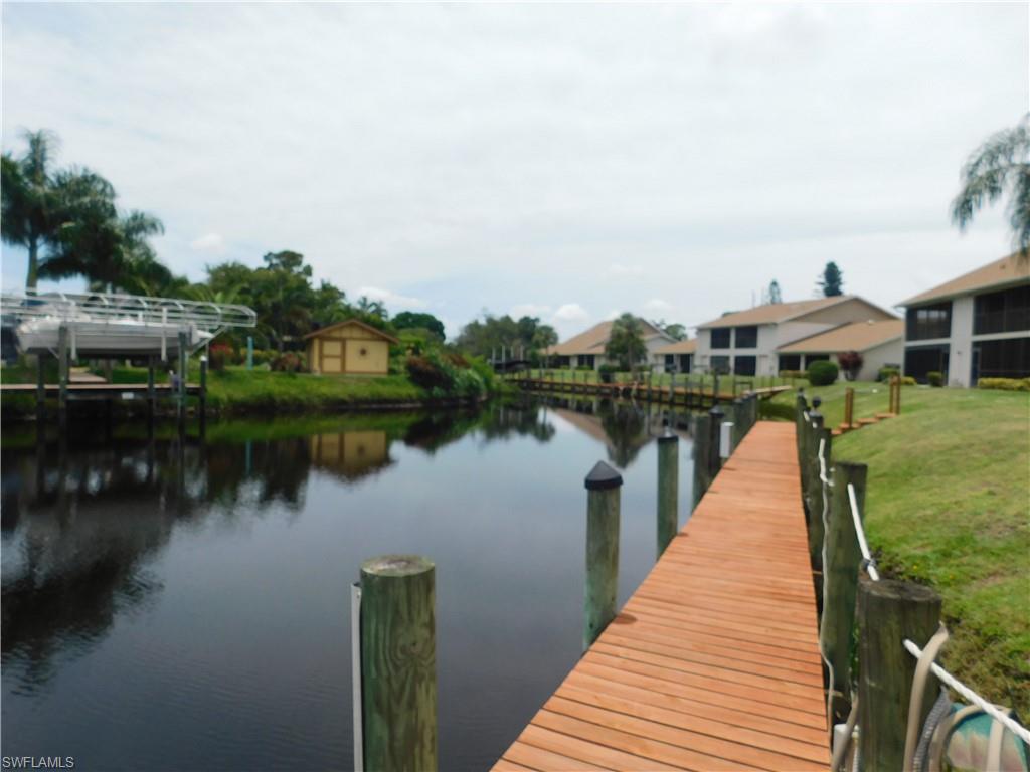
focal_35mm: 23
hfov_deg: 73.9
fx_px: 684
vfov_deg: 58.9
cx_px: 515
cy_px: 386
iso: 125
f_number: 6
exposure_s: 1/640
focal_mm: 4
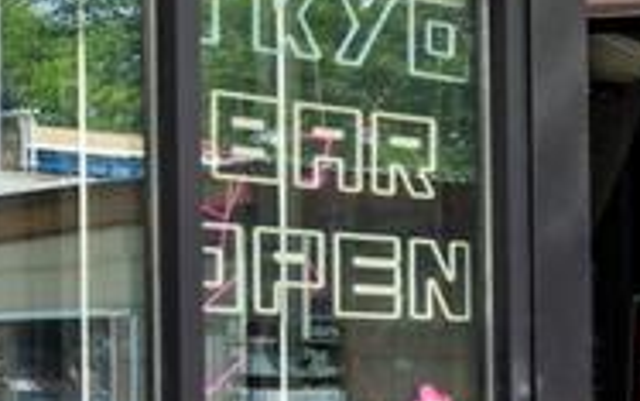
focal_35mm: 148
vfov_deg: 8.8
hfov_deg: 12.0
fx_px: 2588
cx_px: 1400
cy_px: 300
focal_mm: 26.6
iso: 100
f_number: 2.8
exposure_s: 1/500
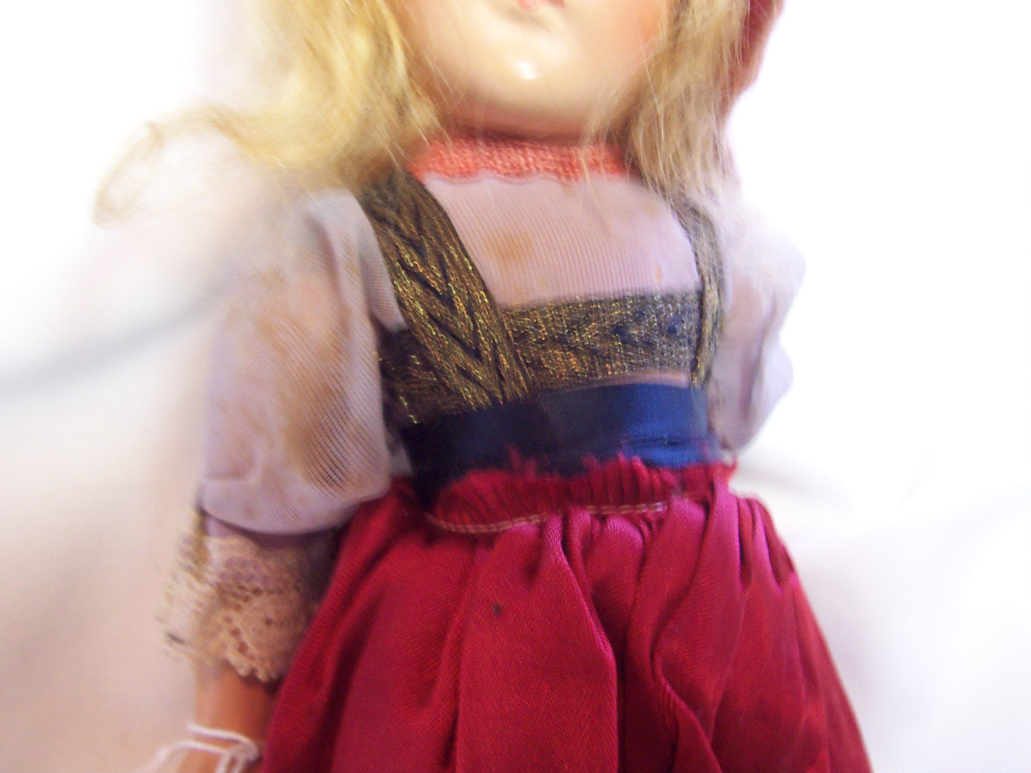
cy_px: 386
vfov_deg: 38.7
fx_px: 1102
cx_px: 516
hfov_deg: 50.1
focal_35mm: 37
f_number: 2.8
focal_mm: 5.6
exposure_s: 1/10
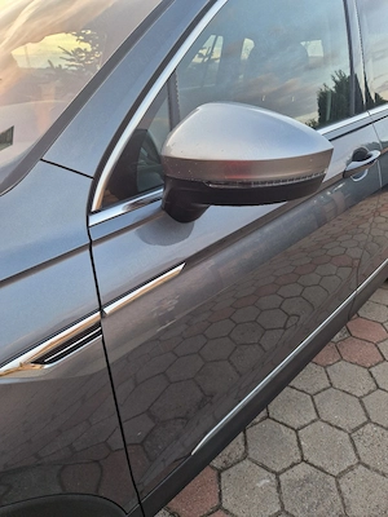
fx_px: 344
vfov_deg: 73.9
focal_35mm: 23
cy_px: 258
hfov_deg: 58.9
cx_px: 194
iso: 125
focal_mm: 5.4
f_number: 1.8
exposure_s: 1/100
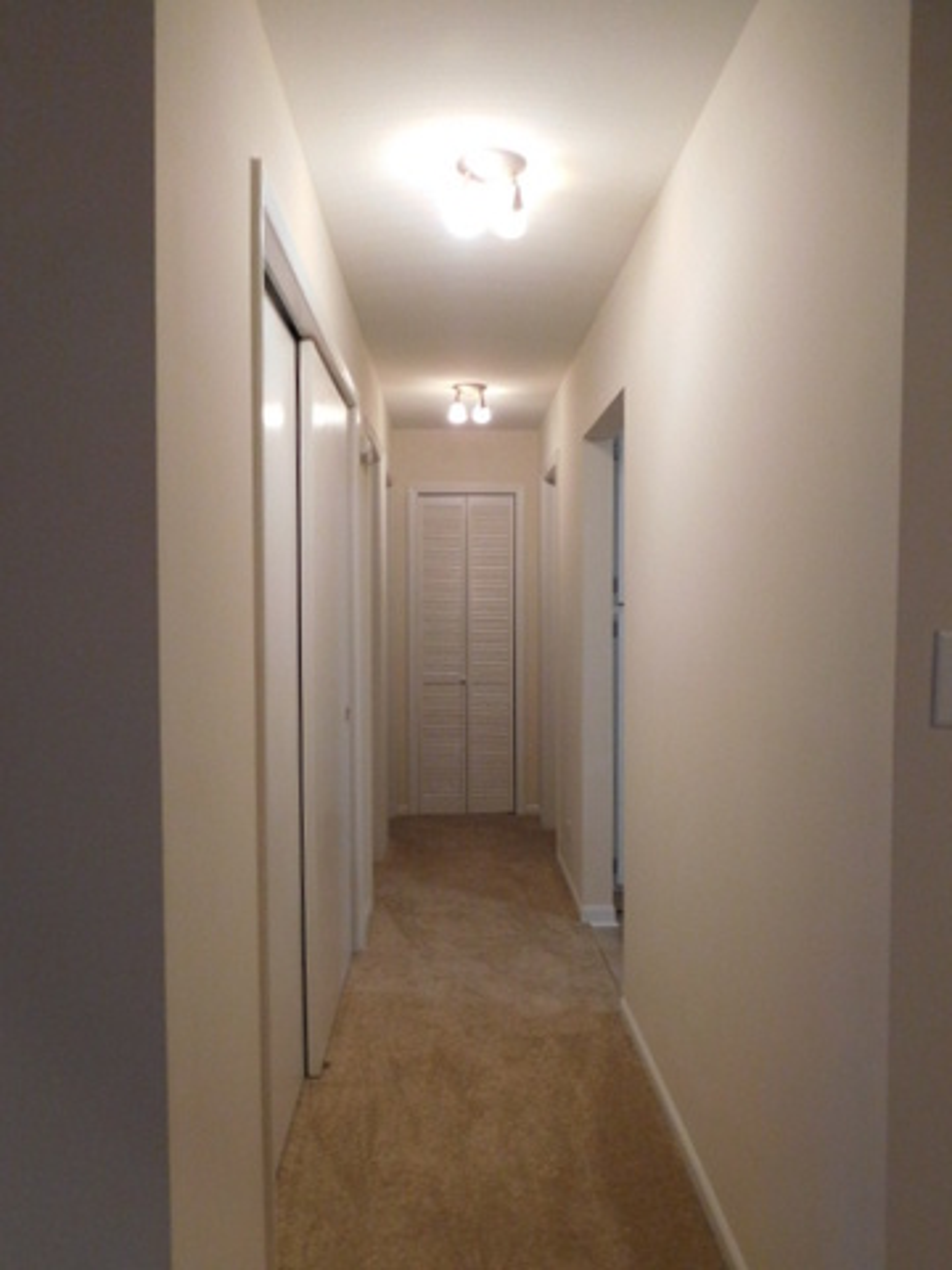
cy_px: 635
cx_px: 476
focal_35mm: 25
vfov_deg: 69.4
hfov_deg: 54.9
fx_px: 917
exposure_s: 1/30
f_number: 3.4
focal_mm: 4.5
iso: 320
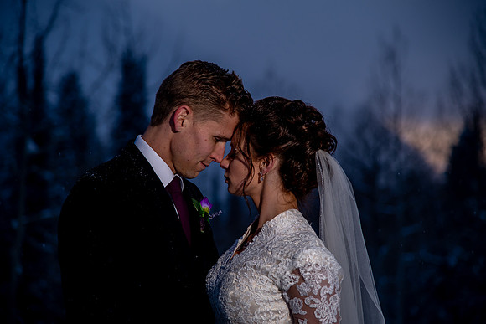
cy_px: 162
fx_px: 1620
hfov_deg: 17.1
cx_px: 243
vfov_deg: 11.4
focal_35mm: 120
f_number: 4
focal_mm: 120
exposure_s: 1/160
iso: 400
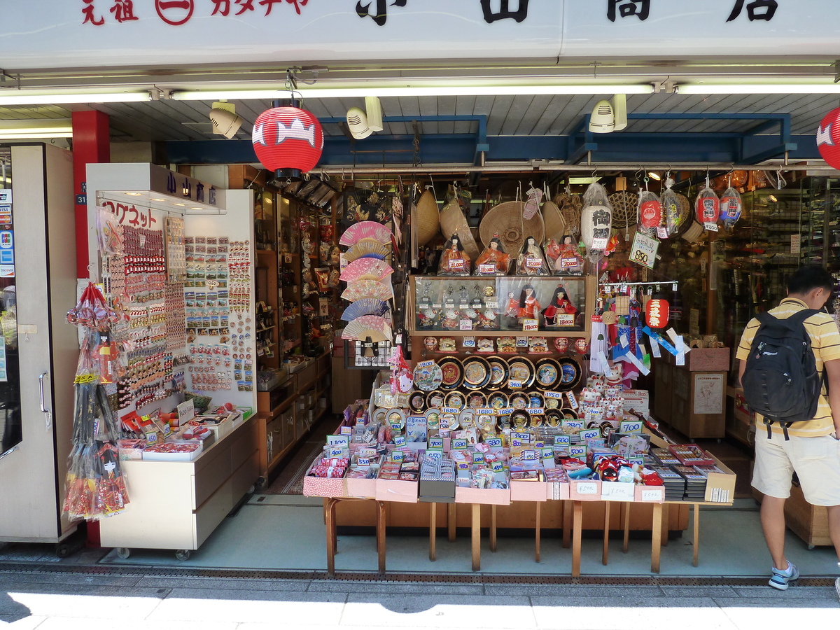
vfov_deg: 54.9
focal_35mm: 25
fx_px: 607
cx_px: 420
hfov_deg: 69.4
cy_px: 315
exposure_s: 1/160
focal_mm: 4.1
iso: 125
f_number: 4
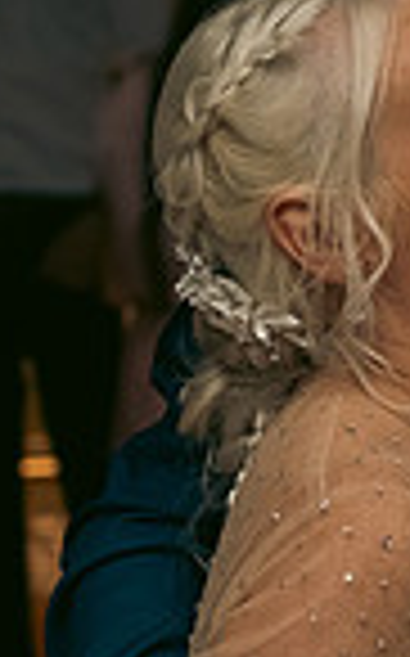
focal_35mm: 203
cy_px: 326
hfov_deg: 6.4
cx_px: 491
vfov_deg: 10.3
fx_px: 3636
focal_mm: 50
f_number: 3.5
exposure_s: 1/160
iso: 800
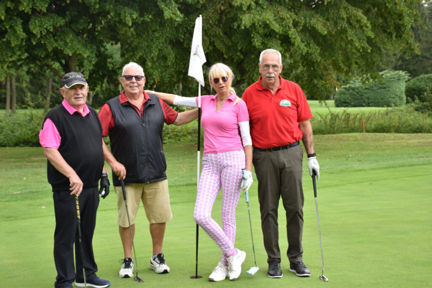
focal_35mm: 68
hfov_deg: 29.9
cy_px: 144
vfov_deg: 20.2
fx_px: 810
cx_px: 216
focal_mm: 45
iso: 400
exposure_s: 1/160
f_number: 6.3
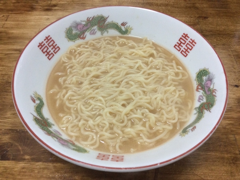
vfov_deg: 44.1
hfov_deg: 56.9
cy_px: 90
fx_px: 222
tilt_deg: -52.8
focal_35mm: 32
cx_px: 120
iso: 100
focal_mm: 3.3
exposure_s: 1/24
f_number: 2.4
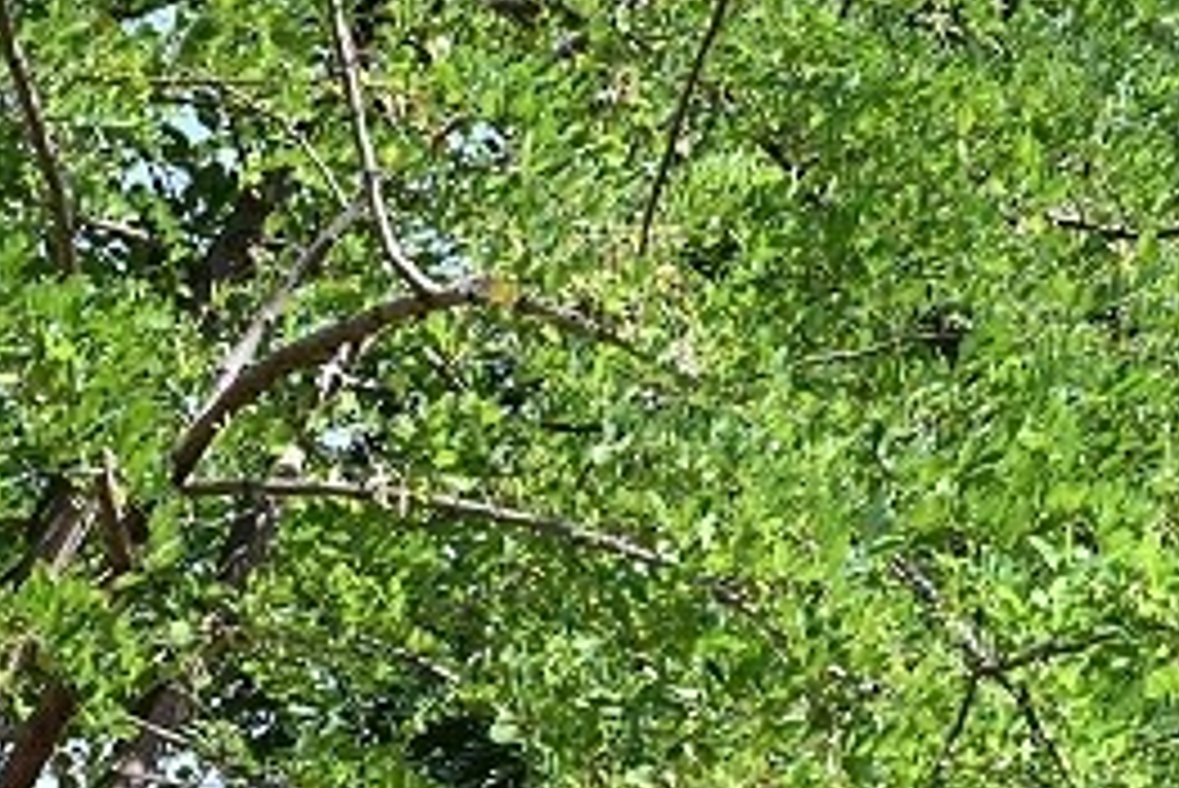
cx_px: 1390
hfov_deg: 11.6
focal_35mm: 173
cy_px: 1135
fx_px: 5669
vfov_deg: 7.8
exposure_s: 1/200
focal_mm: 42
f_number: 7.1
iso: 200
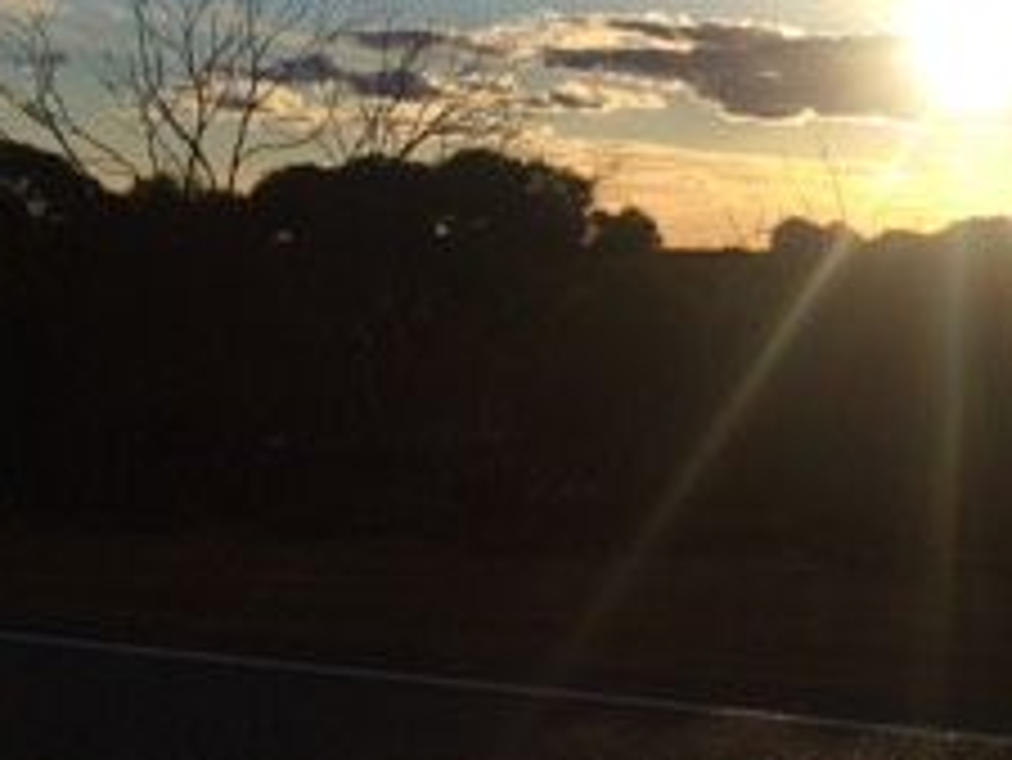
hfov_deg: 27.5
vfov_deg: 21.6
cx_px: 981
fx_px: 1960
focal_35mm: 67
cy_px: 121
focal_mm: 4.15
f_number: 2.2
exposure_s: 1/5128
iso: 32
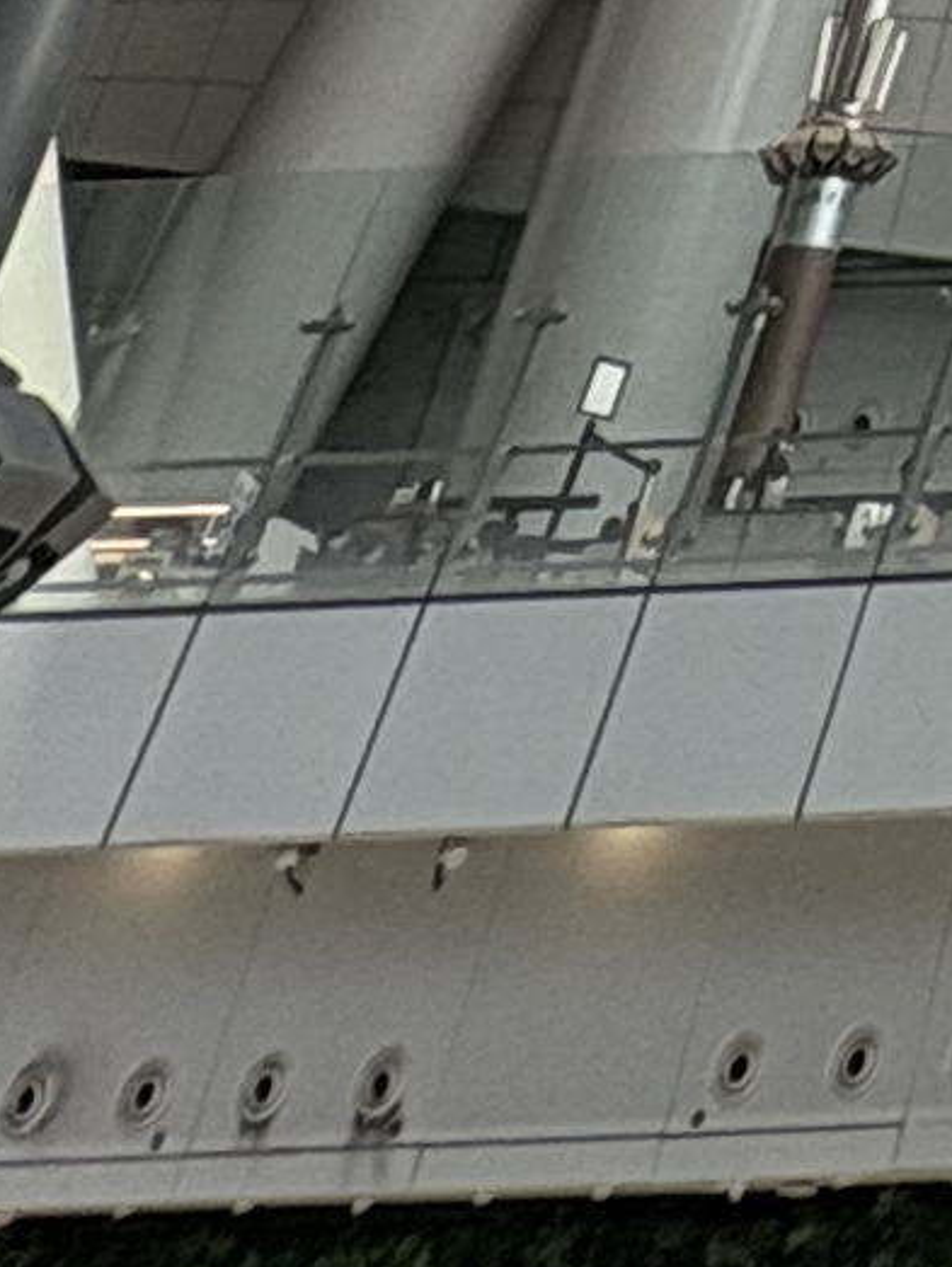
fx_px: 3919
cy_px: -2464
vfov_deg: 11.4
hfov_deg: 10.6
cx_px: 2689
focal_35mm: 107
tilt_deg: +46.6
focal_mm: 2.22
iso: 64
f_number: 2.2
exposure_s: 1/381
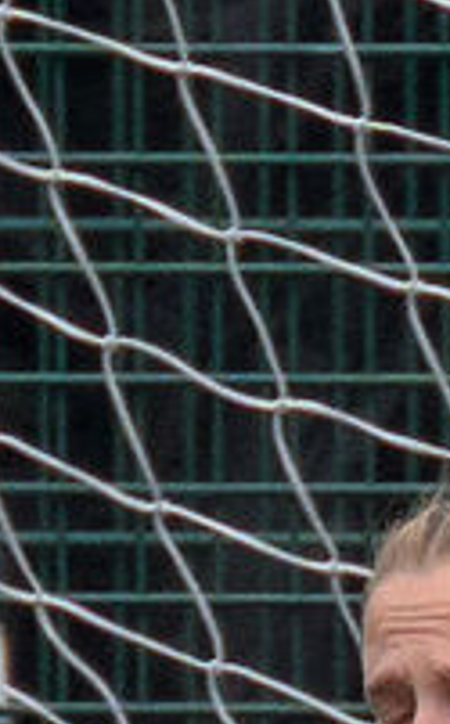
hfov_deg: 0.2
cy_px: 310
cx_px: 1683
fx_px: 170974
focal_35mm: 8682
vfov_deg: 0.2
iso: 1100
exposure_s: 1/1000
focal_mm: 400
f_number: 5.6
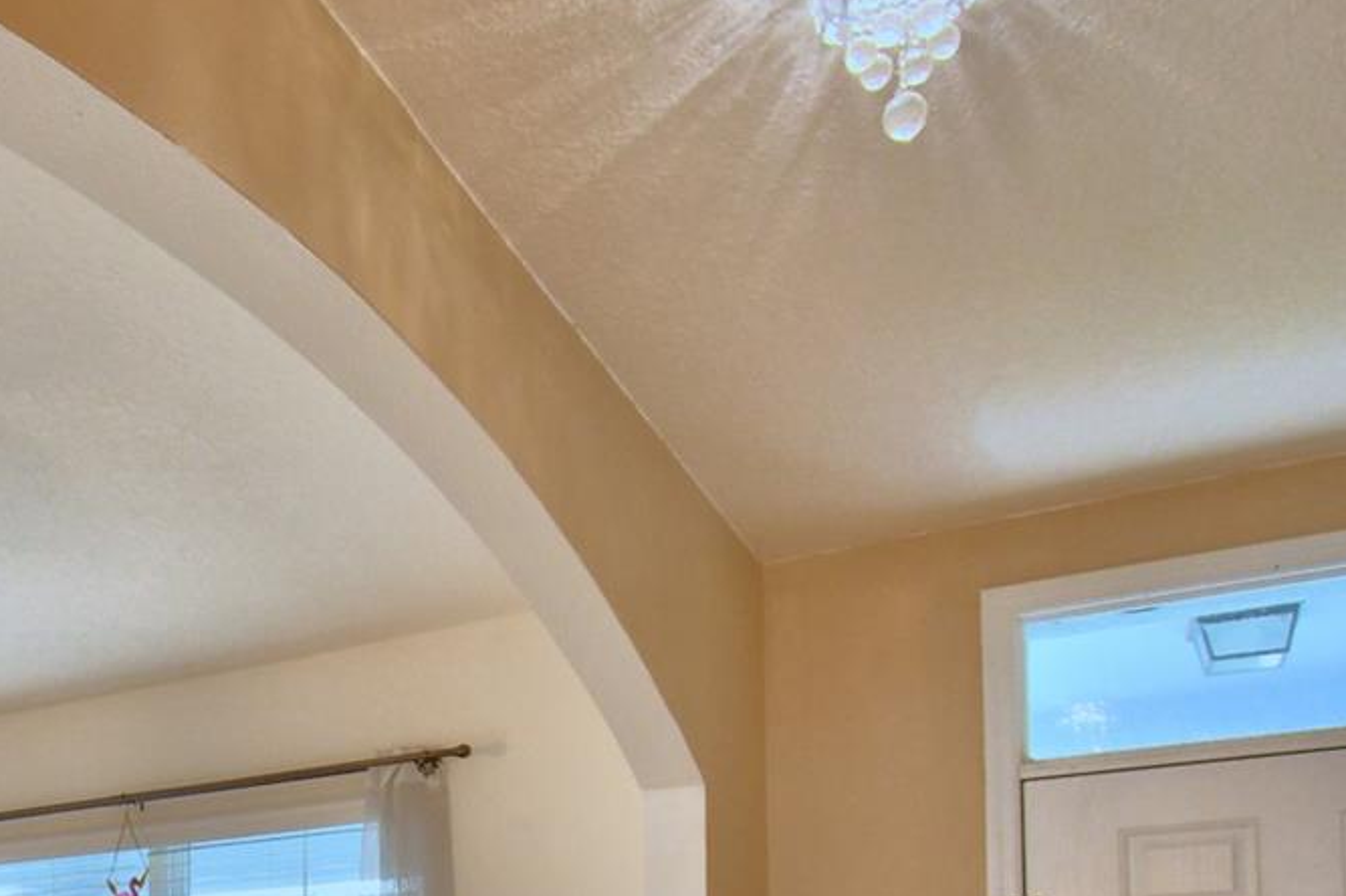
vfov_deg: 31.8
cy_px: 1027
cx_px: 216
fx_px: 1345
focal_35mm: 36
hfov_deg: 49.1
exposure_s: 1/80
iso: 400
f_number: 4.5
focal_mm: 10
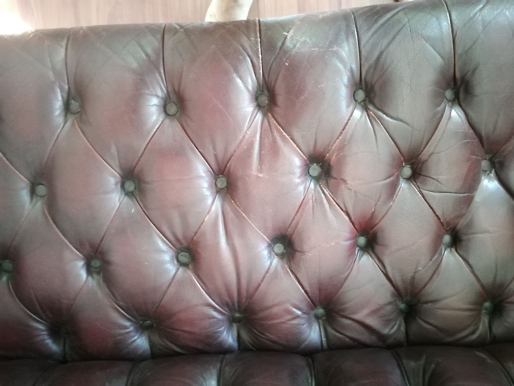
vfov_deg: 51.4
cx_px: 257
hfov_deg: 65.3
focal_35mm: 27
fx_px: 401
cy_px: 193
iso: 1600
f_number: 2.2
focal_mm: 3.46
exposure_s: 1/14.3
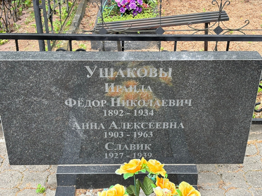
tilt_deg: -29.3
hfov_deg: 36.8
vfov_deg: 28.0
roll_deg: -2.5
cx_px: 131
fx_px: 394
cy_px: 98
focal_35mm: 52
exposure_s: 1/79
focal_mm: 5.96
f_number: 1.6
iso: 50
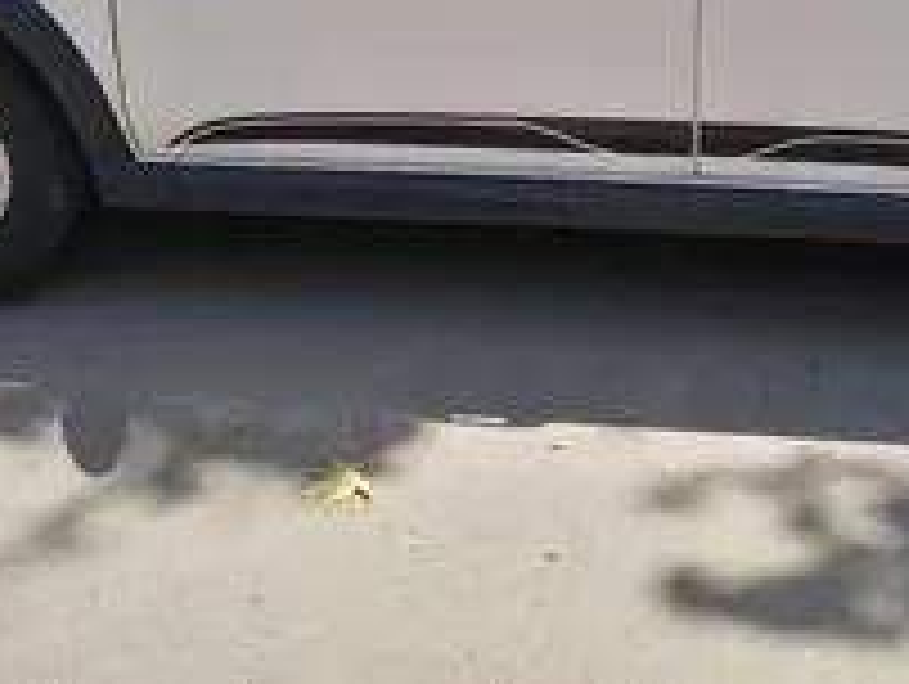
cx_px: 594
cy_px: -72
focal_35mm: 58
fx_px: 1525
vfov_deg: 23.7
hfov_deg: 33.0
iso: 100
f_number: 1.8
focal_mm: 3.59
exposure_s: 1/671
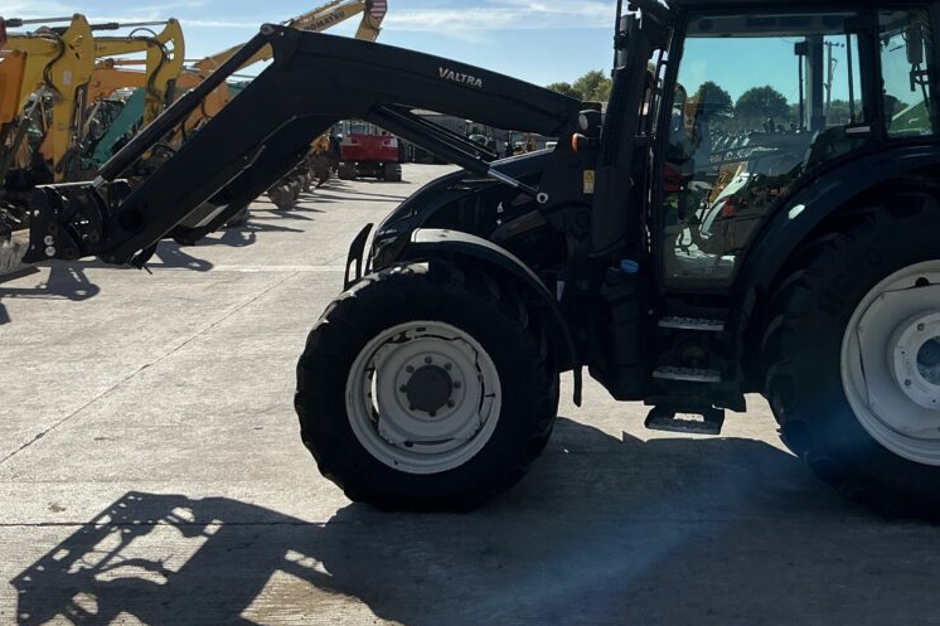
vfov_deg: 33.1
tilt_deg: -2.1
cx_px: 607
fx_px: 1044
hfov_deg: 47.9
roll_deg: -1.6
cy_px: 202
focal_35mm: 40
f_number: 1.8
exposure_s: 1/2667
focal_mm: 3
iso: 25
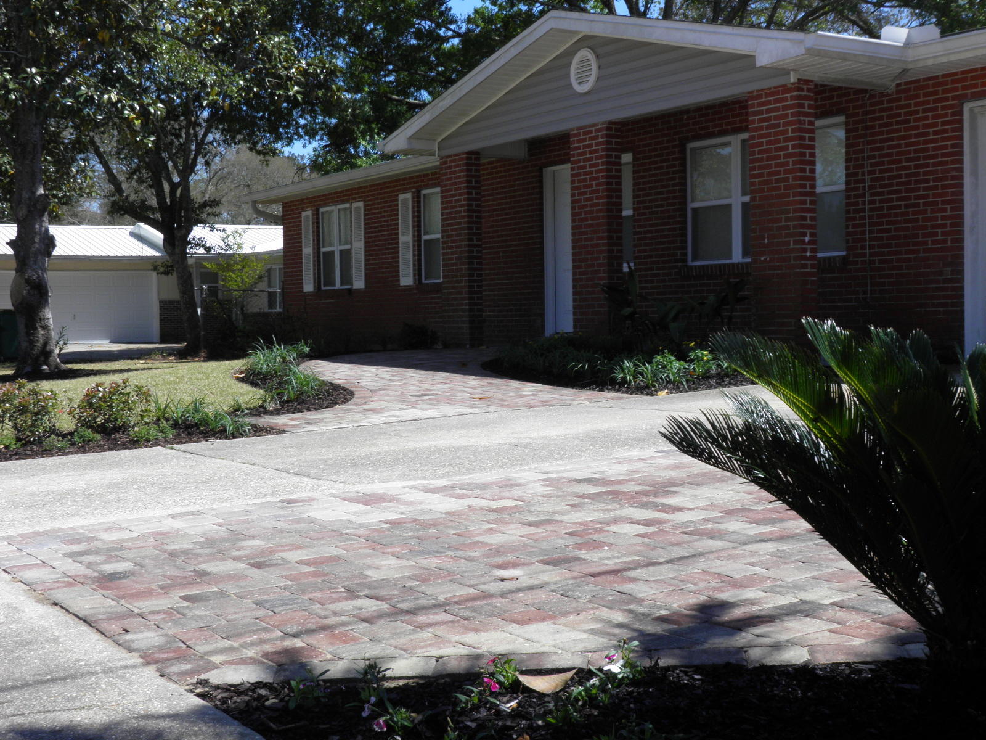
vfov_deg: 29.7
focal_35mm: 49
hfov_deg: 38.9
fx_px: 1396
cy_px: 370
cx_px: 493
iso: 50
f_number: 5.5
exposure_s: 1/250
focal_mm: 8.9
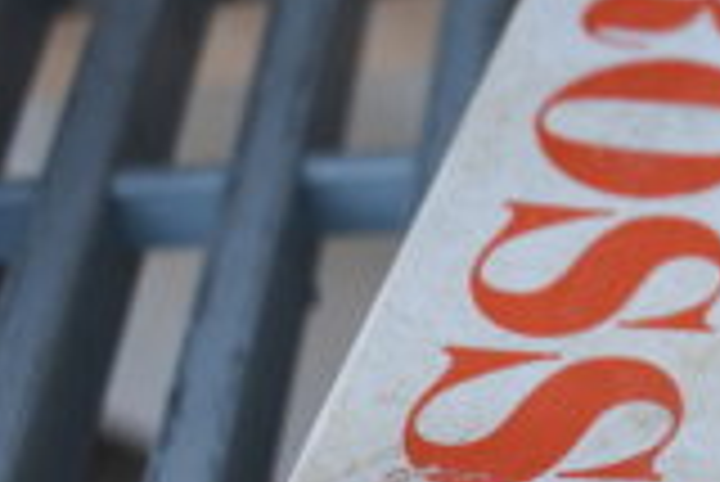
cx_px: 1364
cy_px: 209
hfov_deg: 12.4
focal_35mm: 149
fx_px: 2983
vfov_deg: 9.2
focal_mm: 26
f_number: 4
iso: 200
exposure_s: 1/60
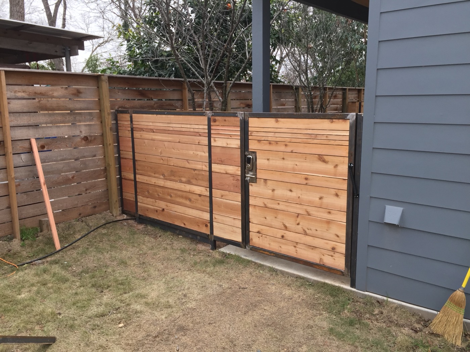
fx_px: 394
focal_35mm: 29
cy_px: 176
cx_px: 235
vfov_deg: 48.2
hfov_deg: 61.7
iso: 40
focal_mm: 4.15
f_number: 2.2
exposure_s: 1/120
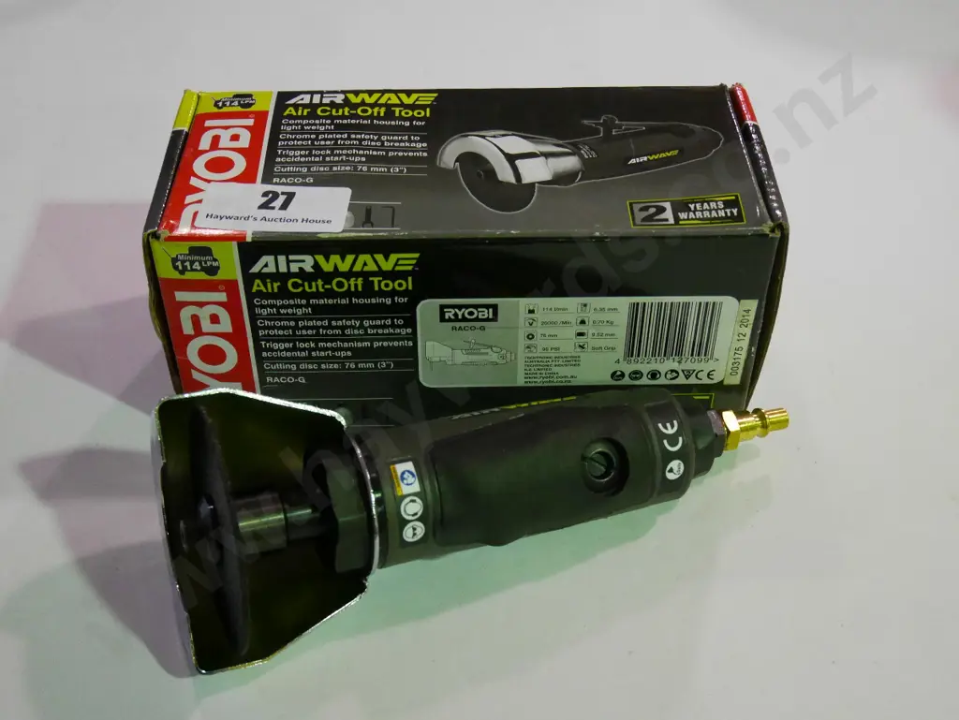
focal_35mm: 44
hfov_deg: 42.9
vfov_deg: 32.9
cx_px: 480
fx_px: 1220
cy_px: 360
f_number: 4.9
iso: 3200
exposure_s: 1/125
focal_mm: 22
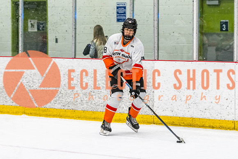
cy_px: 82
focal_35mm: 159
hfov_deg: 12.9
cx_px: 119
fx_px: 1051
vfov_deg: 8.6
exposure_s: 1/640
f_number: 2.8
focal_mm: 102
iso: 1800
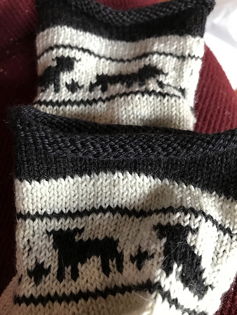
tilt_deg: -65.3
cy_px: 158
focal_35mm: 28
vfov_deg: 63.4
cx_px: 118
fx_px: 256
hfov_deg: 49.7
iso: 100
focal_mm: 3.99
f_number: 1.8
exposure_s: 1/14
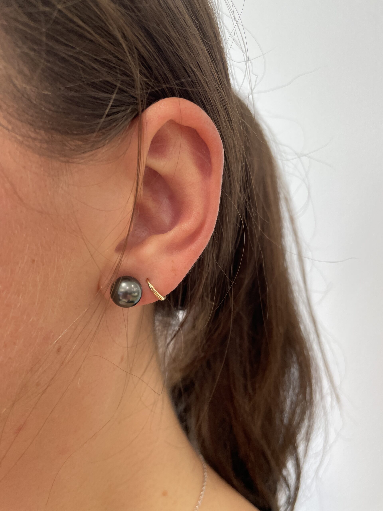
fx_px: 384
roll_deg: -0.5
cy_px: 256
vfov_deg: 67.3
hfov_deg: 53.1
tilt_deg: -0.9
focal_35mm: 26
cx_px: 192
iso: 100
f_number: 1.6
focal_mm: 4.2
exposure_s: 1/120
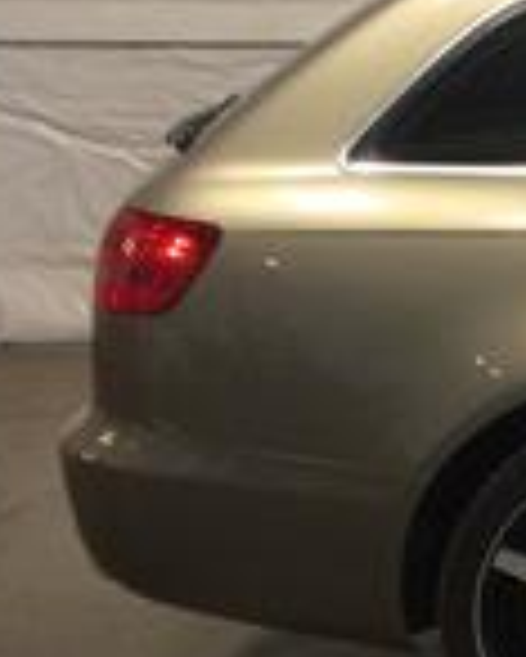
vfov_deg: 15.5
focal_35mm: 124
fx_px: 2410
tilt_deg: -10.3
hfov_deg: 10.3
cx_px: 1376
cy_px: 310
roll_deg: +1.1
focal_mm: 4.15
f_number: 2.2
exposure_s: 1/30
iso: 50
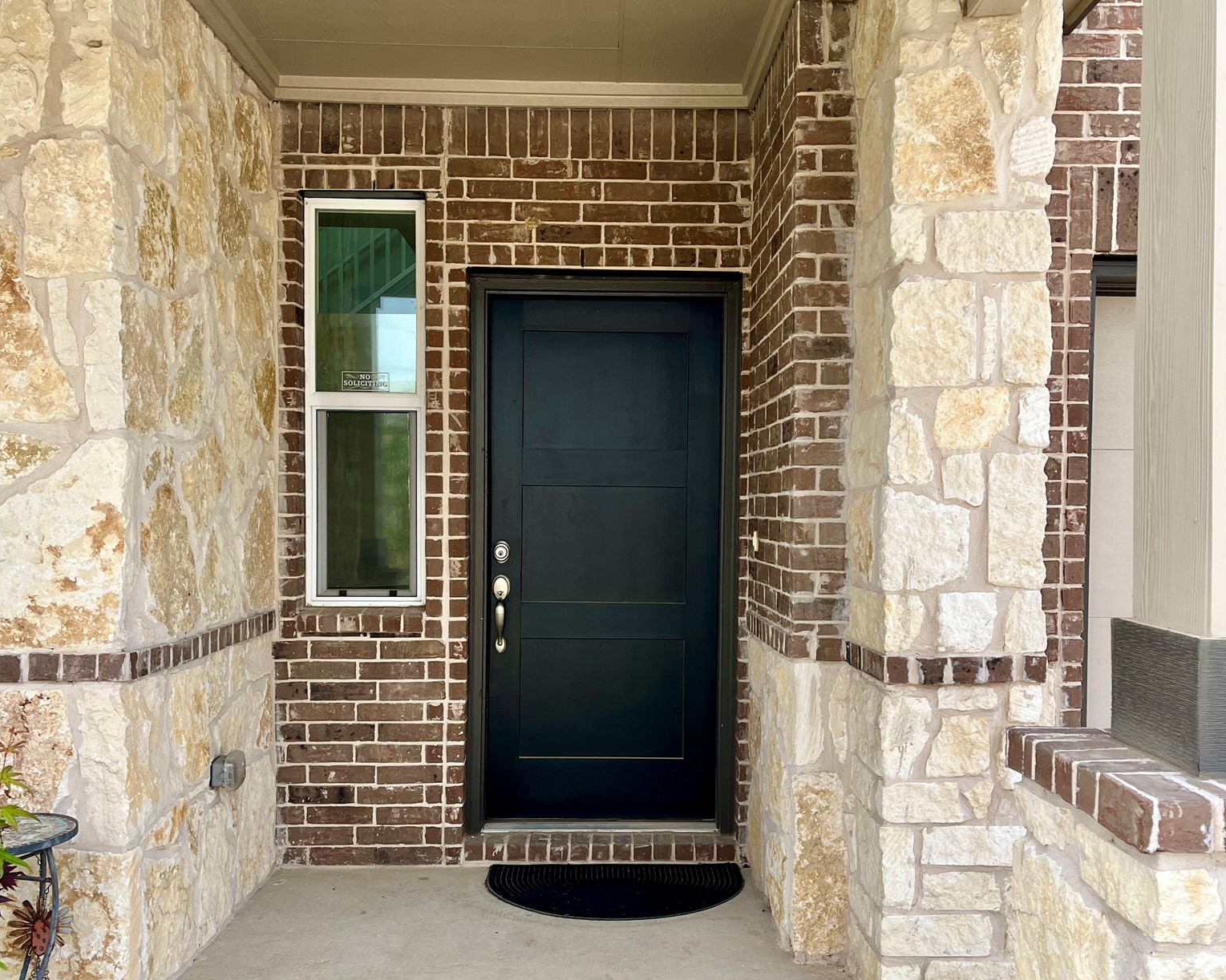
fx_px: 1234
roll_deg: +0.4
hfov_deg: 52.8
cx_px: 613
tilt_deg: -1.4
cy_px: 538
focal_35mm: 34
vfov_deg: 43.3
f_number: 1.6
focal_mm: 5.1
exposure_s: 1/1186
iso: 50
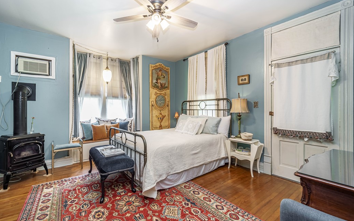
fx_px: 145
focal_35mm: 15
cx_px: 168
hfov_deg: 101.4
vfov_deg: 74.8
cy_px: 106
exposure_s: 1/4
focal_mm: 14
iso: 200
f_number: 7.1
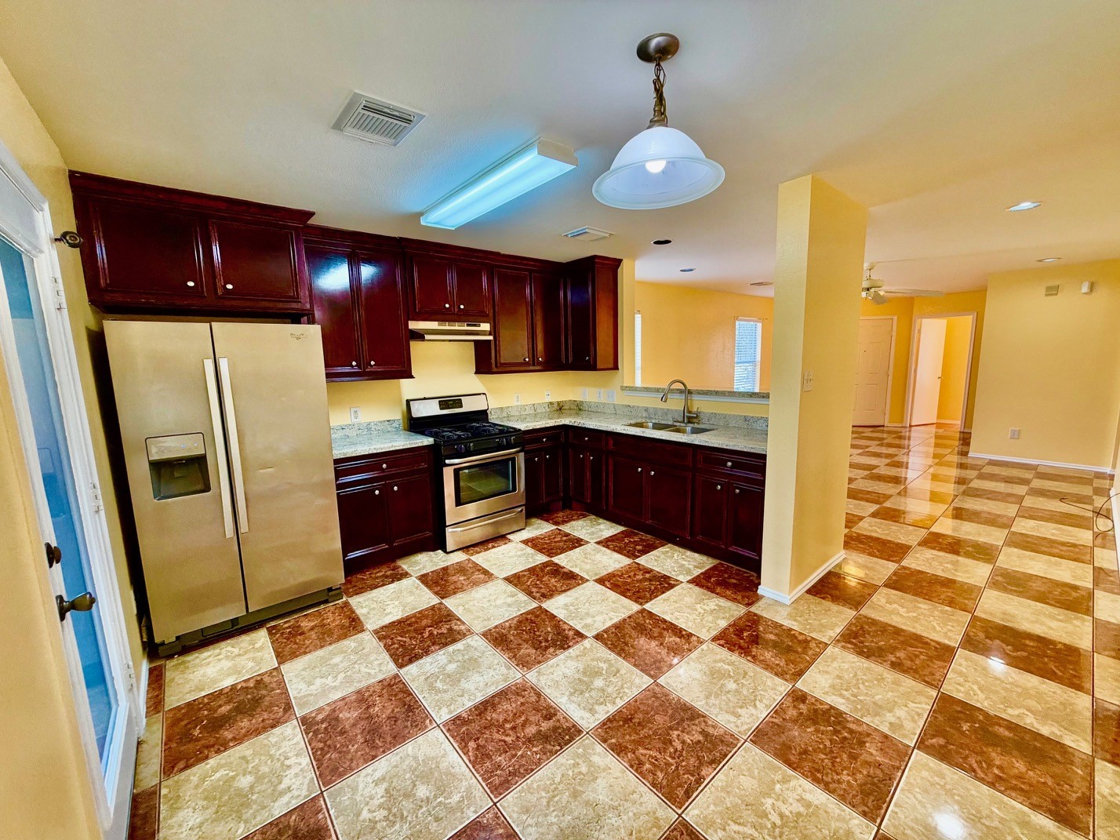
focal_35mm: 14
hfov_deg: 102.1
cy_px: 420
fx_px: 453
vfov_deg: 85.7
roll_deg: +2.0
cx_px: 560
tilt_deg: -7.7
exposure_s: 1/60
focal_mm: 2.22
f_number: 2.2
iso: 200
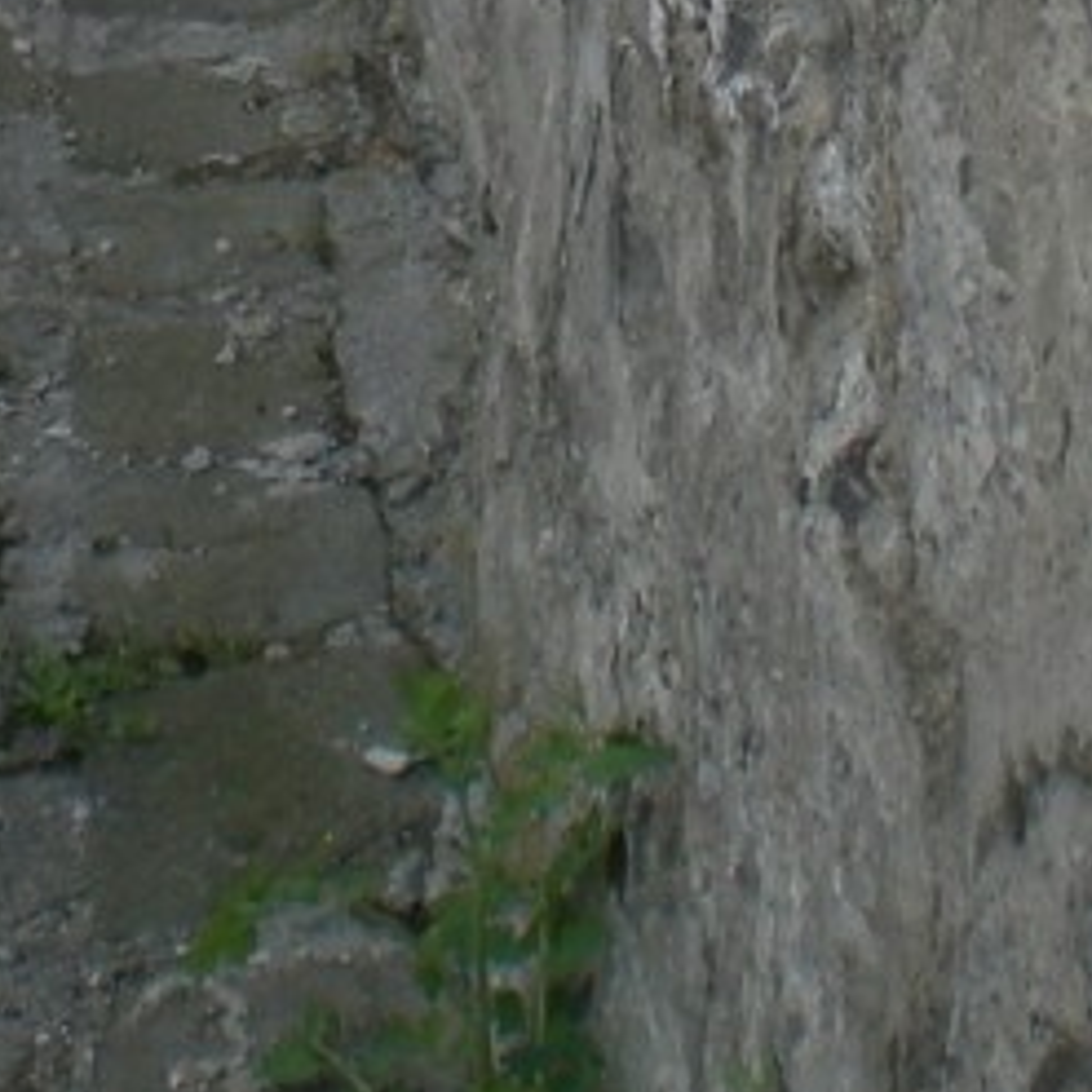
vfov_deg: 11.7
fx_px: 4961
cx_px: -35
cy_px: -796
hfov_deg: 12.4
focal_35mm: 139
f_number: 4.4
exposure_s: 1/200
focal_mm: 6.3
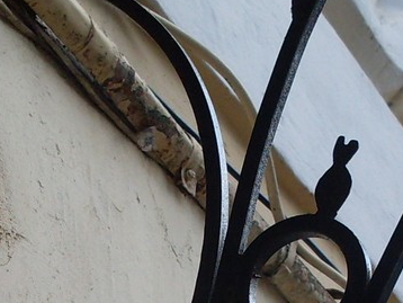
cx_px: 180
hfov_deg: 13.0
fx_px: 1771
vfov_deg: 9.3
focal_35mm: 152
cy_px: 575
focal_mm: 6.3
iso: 80
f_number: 2.8
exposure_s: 1/350
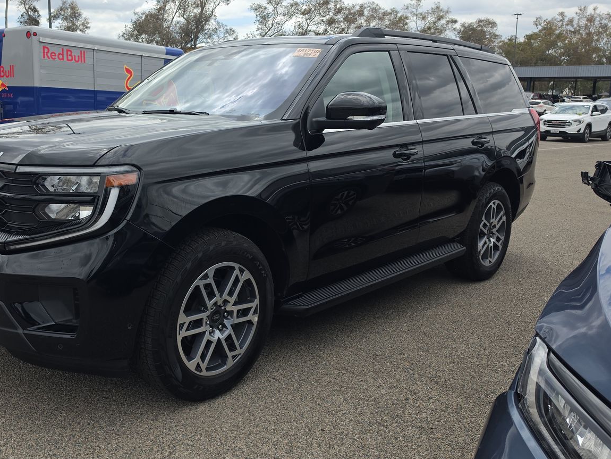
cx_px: 199
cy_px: 198
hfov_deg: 55.5
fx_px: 565
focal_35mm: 32
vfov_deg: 44.1
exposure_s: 1/728
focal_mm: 6.5
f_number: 1.4
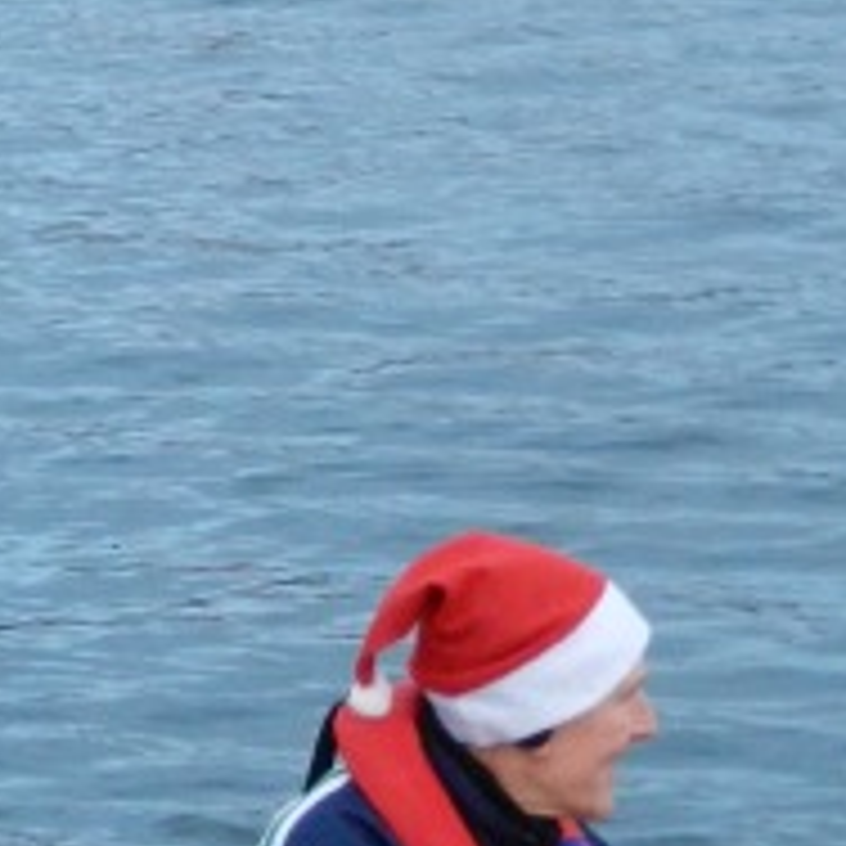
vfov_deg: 6.0
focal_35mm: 289
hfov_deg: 6.1
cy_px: 814
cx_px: 108
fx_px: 7991
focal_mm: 10.9
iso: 500
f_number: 4.5
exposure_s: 1/250
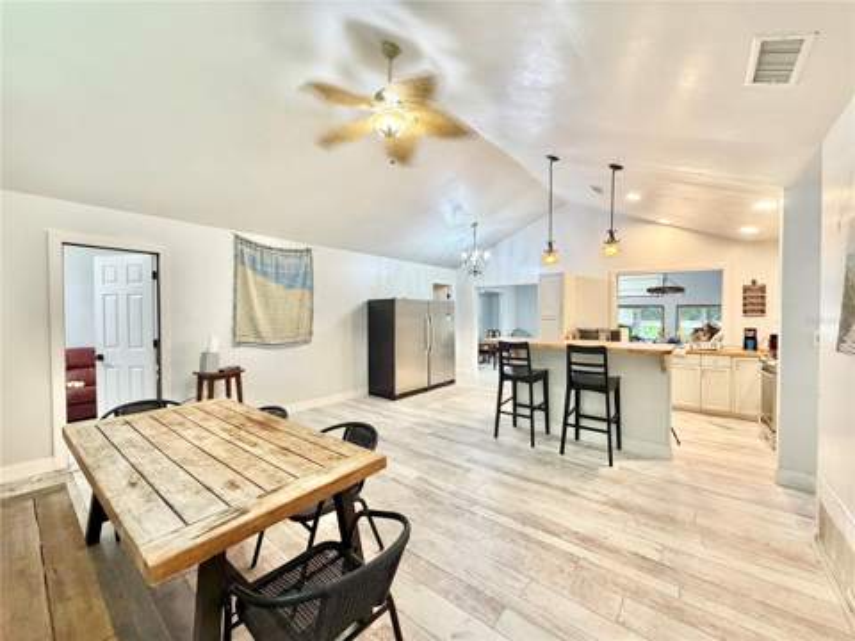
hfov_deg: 102.1
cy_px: 320
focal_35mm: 14
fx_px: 346
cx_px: 428
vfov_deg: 85.7
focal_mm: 2.22
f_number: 2.2
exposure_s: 1/60
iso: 320
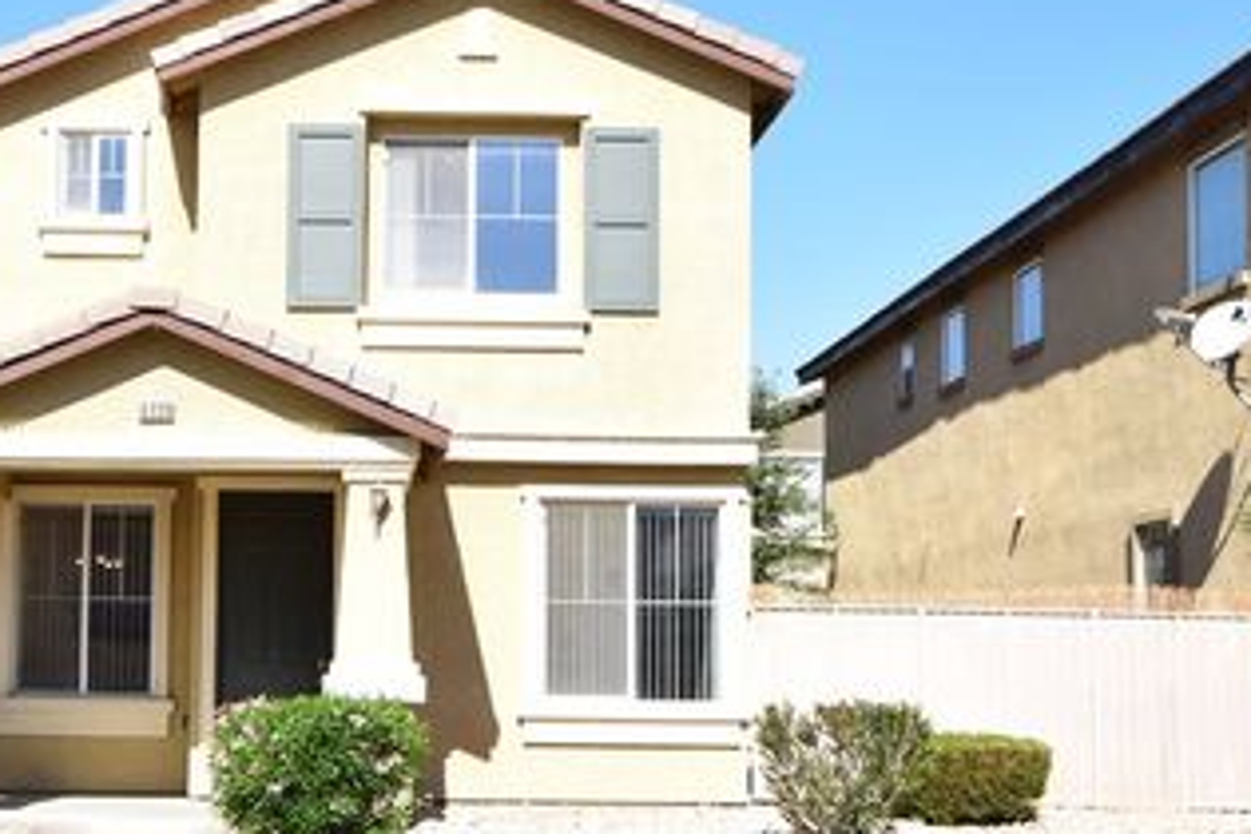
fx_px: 2154
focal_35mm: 62
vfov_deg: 21.9
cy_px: 421
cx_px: 322
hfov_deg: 31.8
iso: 200
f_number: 10
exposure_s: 1/400
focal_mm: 26
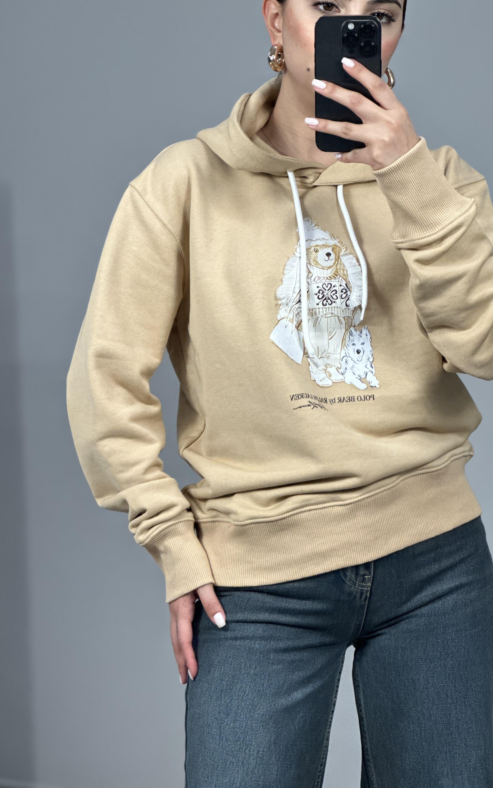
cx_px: 264
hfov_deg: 15.9
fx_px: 1763
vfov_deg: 25.2
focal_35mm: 82
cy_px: 393
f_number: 2.8
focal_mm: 9
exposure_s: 1/100
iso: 160
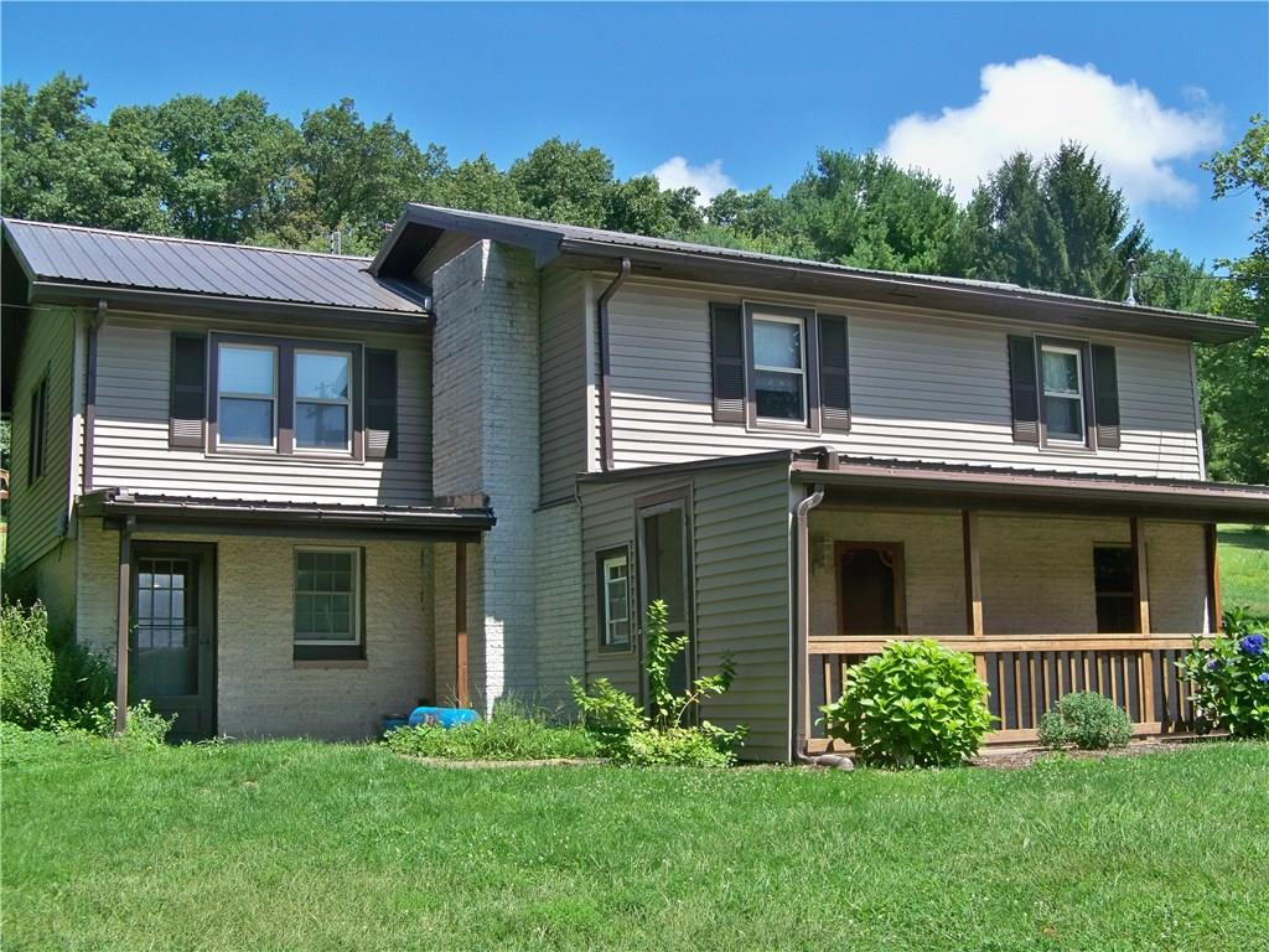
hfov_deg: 44.8
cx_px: 634
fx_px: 1540
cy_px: 476
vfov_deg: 34.3
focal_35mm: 42
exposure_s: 1/400
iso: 80
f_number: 3.7
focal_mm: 7.5
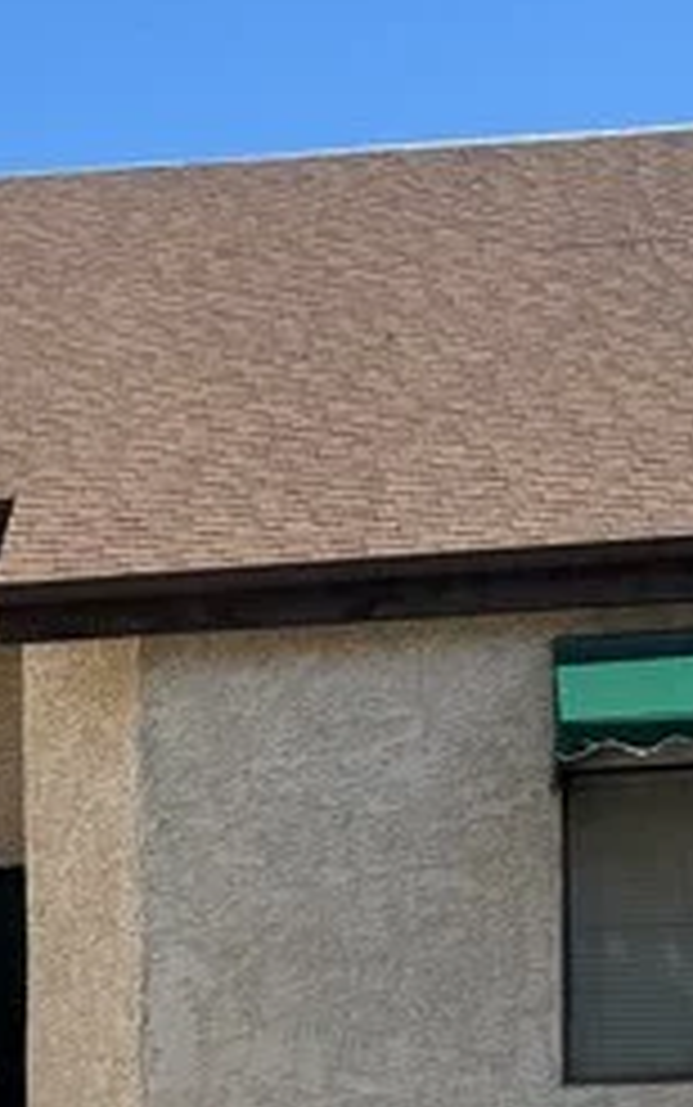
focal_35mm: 106
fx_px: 3199
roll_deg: -0.5
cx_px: -27
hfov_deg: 12.2
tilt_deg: +0.0
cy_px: 1408
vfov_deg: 18.4
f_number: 1.78
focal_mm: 6.76
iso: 80
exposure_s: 1/1597
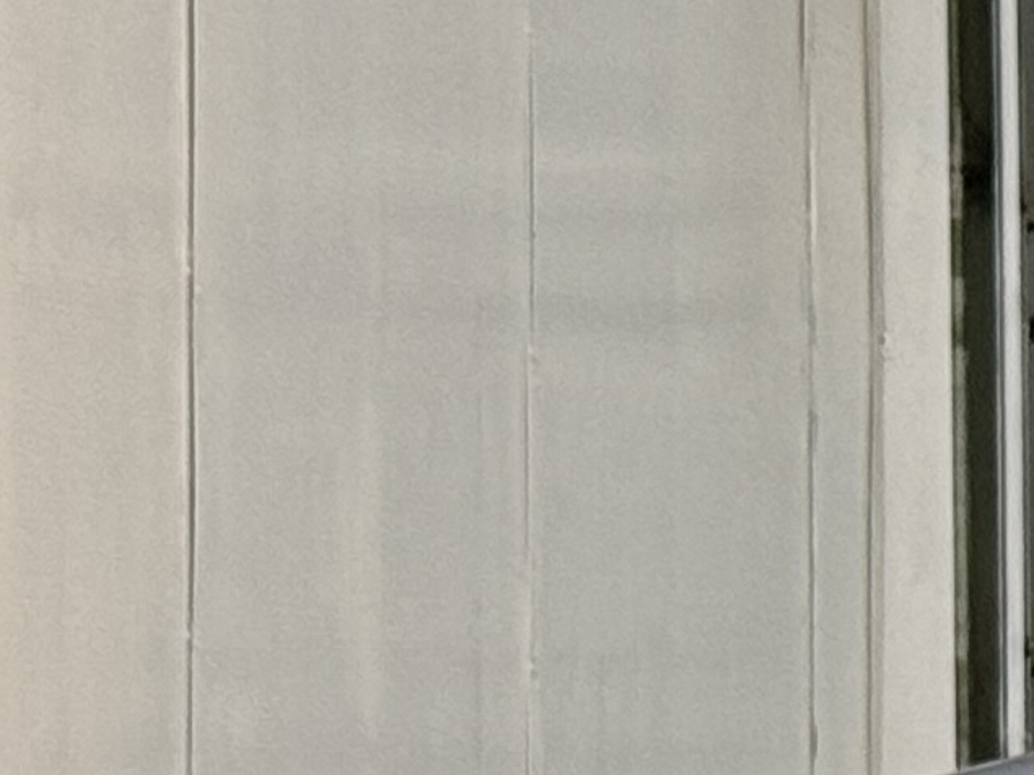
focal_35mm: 305
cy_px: 1013
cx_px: 3027
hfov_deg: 6.0
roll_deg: -0.1
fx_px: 9109
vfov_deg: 4.8
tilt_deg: -0.7
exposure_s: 1/60
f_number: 1.78
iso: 125
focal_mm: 6.76
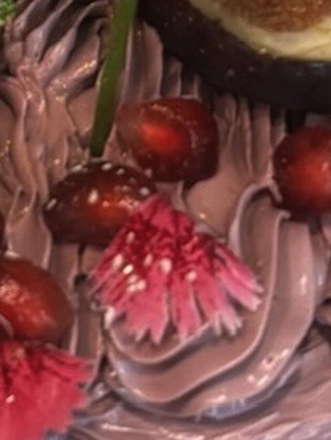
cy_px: 65
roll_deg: +0.3
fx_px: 1567
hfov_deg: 11.8
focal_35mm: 123
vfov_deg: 15.9
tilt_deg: -38.0
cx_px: -73
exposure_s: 1/60
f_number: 1.6
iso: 160
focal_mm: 5.96
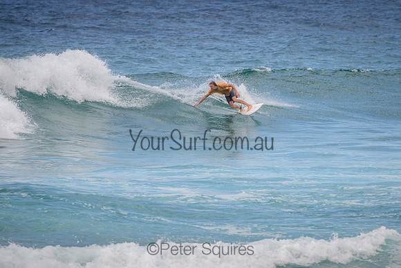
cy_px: 107
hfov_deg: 3.8
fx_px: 6120
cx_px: 275
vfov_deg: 2.5
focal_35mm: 549
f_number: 5.6
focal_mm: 400
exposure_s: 1/2000
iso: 320
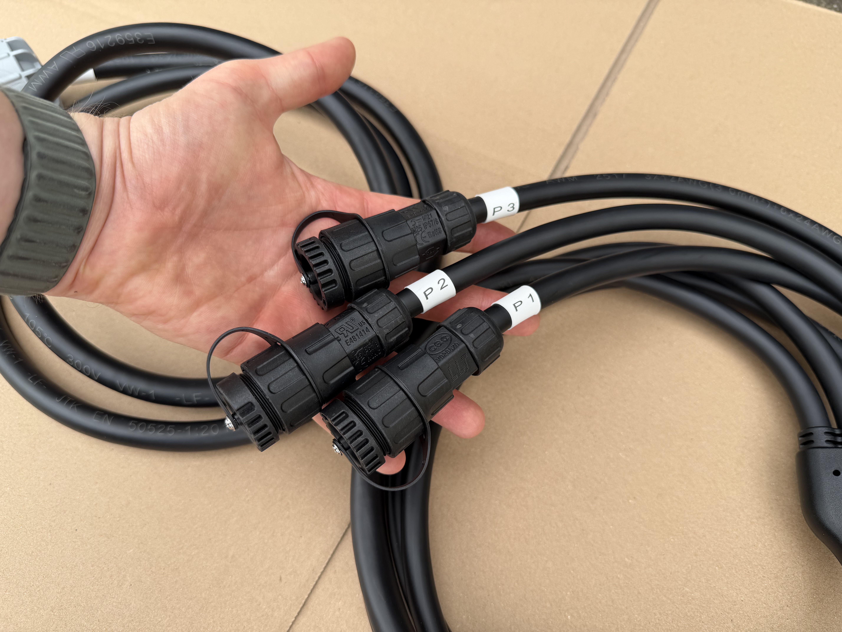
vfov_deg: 56.8
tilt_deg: -60.8
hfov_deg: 71.6
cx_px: 421
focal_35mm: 24
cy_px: 316
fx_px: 584
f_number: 1.78
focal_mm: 6.76
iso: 80
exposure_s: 1/920
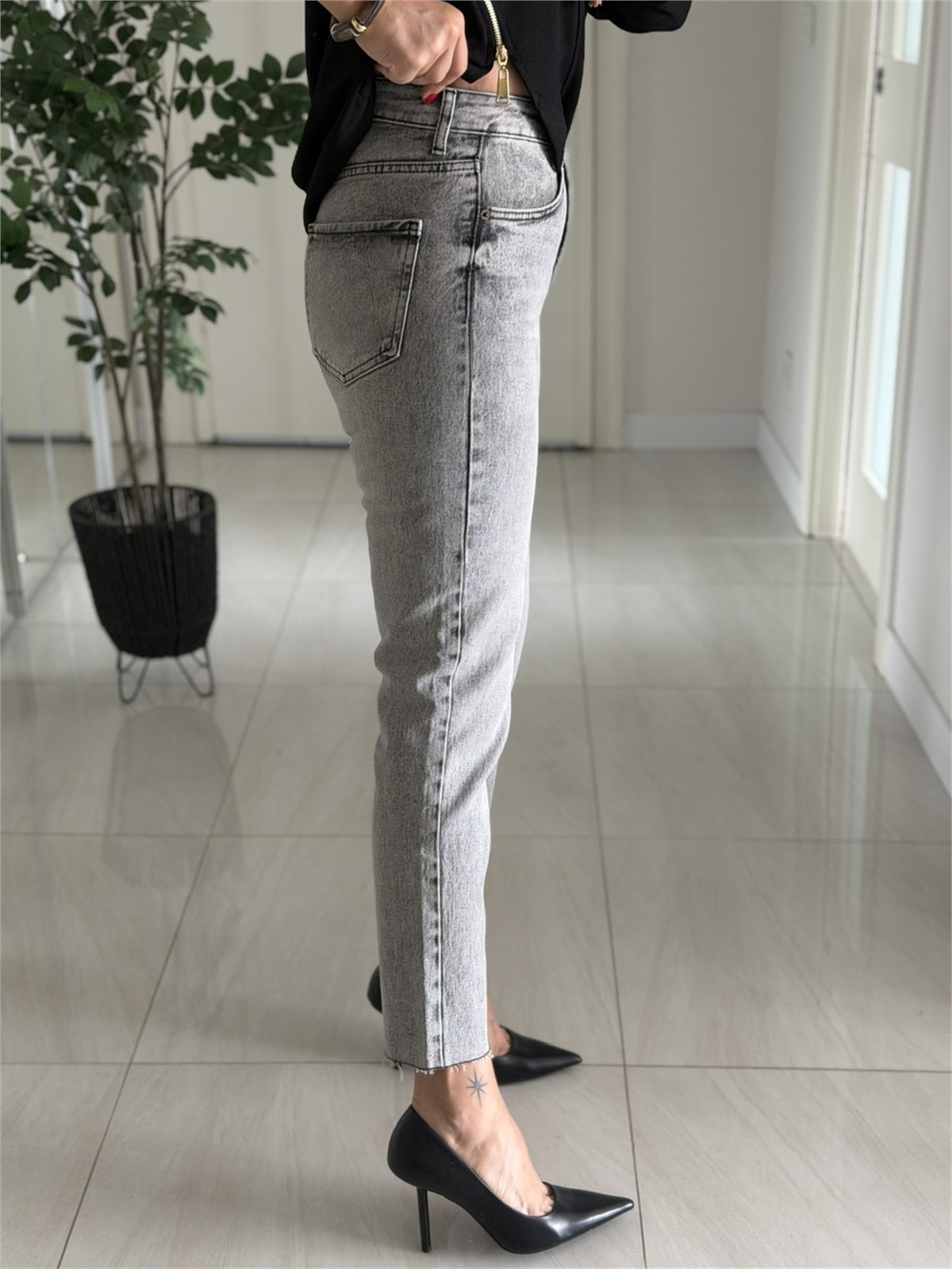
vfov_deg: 39.7
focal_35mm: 48
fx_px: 1760
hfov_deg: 30.3
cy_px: 634
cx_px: 476
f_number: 1.78
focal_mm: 6.76
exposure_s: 1/60
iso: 200
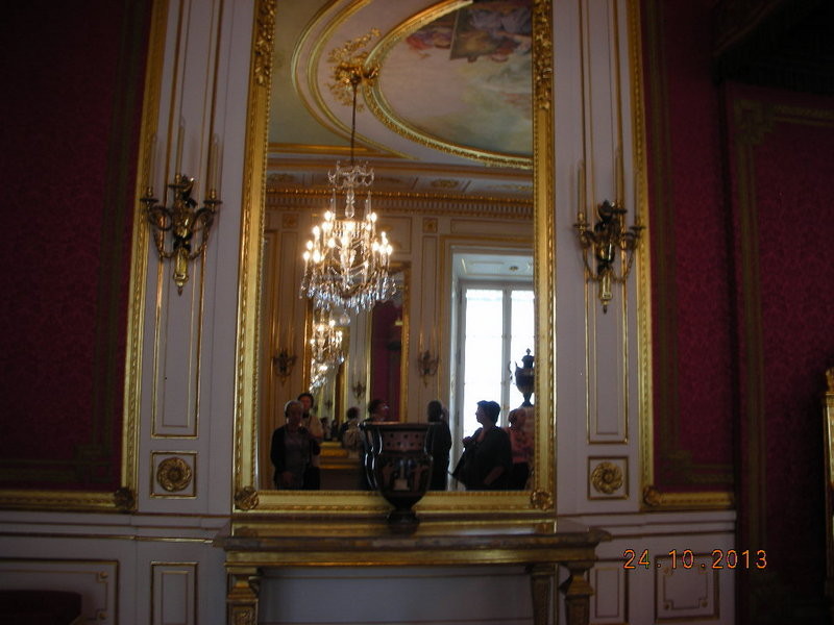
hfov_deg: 52.6
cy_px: 312
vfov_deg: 40.7
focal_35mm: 35
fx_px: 843
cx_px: 417
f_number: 3
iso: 50
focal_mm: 5.8
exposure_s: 1/4.8
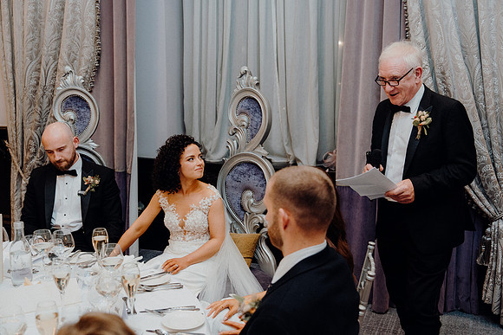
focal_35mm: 42
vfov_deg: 31.9
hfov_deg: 46.4
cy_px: 168
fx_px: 587
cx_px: 252
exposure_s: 1/160
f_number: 3.5
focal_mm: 42
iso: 2500
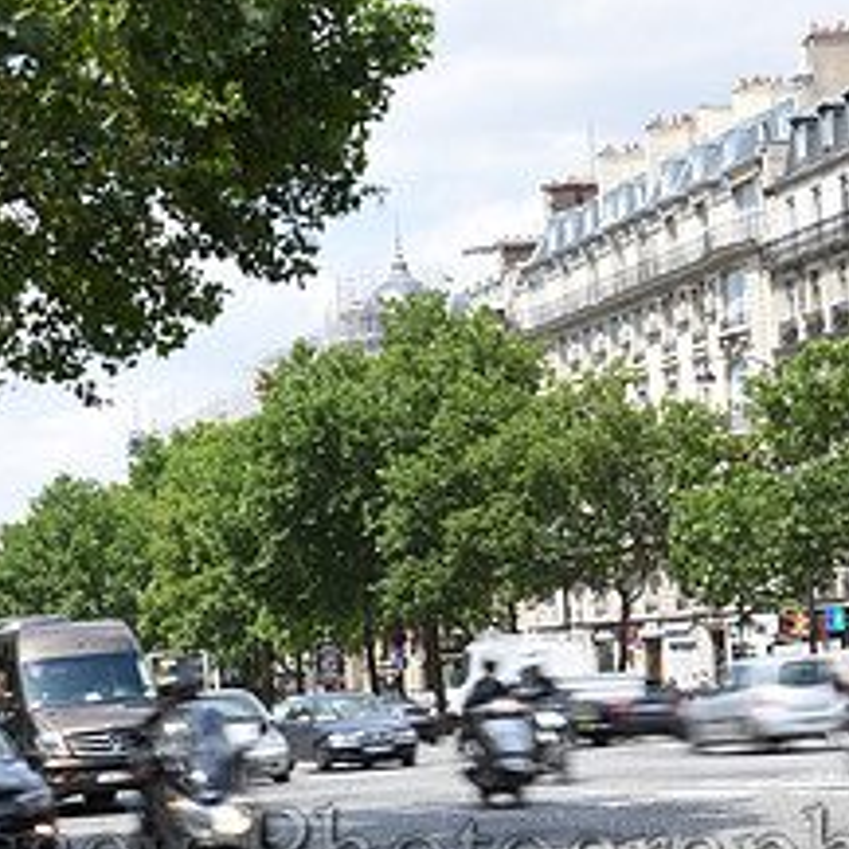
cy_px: 865
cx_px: 237
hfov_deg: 15.9
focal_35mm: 109
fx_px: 3025
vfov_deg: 15.7
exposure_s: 1/10
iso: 110
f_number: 32
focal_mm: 48
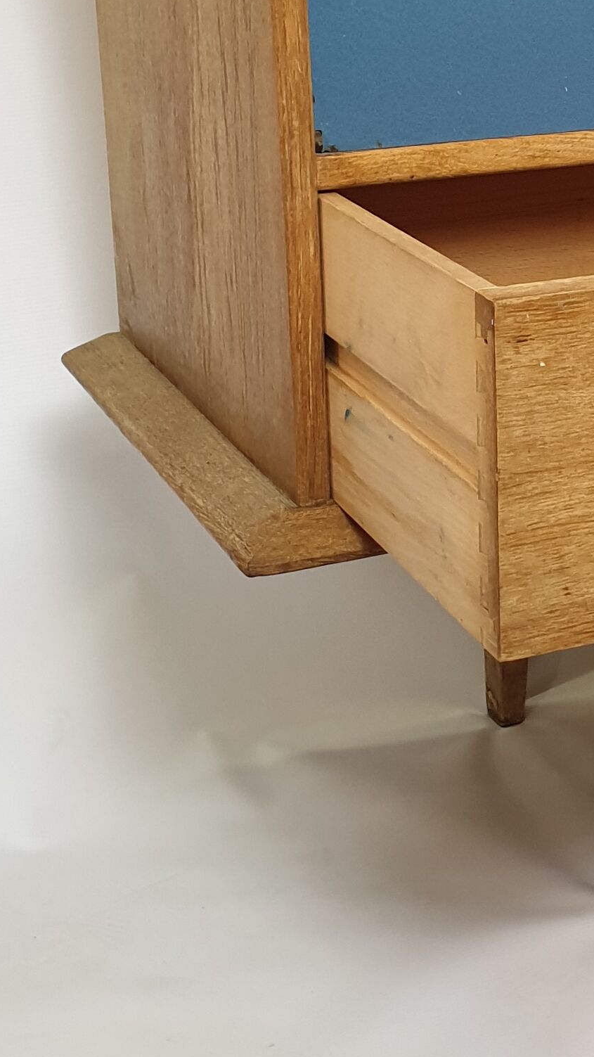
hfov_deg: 15.4
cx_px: 672
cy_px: 205
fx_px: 2129
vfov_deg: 27.3
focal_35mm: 76
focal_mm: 4.3
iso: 125
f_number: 2.4
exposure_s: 1/50
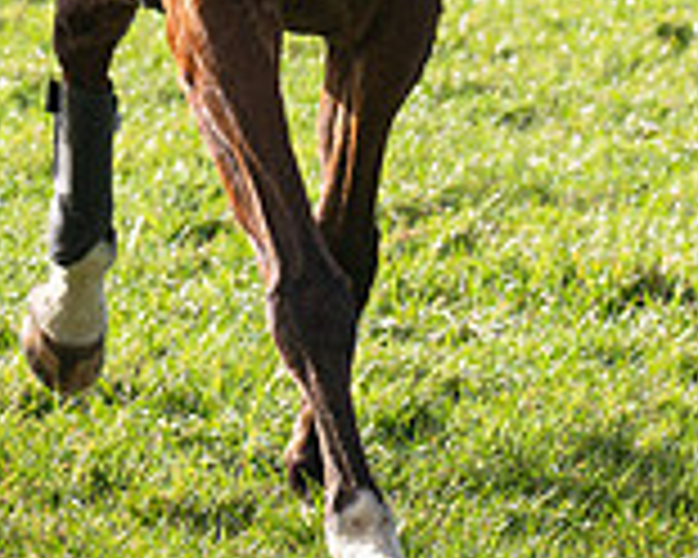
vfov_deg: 1.9
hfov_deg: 2.3
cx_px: 816
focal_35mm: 830
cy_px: -514
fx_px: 17146
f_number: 5
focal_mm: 110
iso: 400
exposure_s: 1/1250
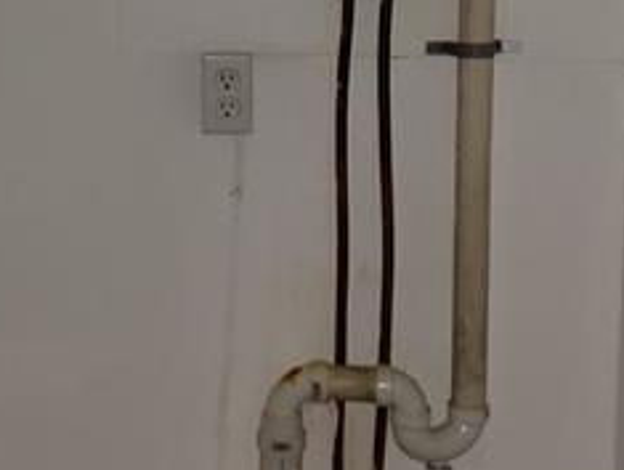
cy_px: -12
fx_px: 1607
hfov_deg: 21.8
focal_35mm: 89
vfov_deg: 16.3
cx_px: 183
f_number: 1.5
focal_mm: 4.3
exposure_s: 1/30
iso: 80
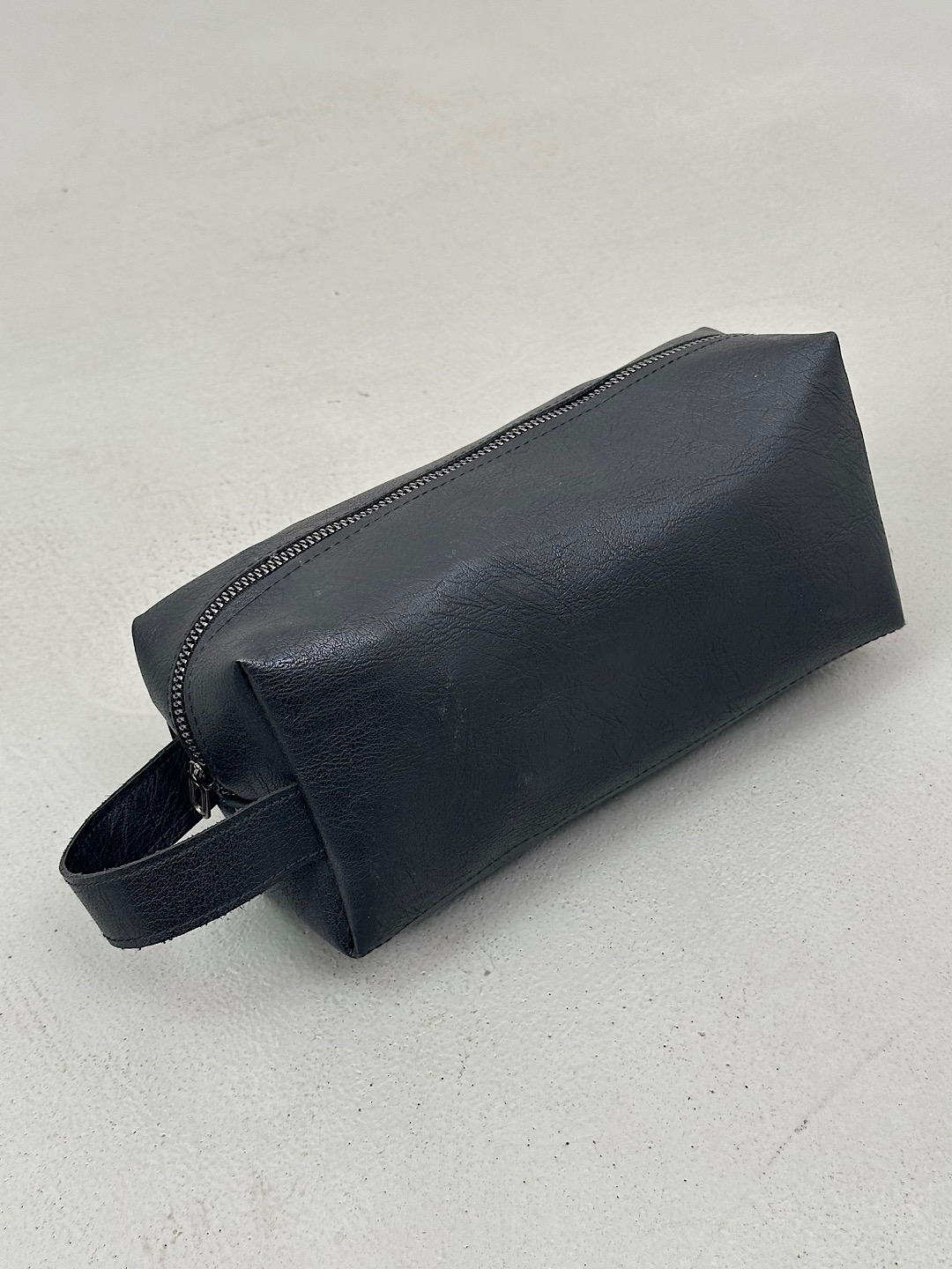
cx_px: 476
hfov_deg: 30.3
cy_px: 634
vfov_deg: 39.7
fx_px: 1760
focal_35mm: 48
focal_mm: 6.86
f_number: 1.78
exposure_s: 1/150
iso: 50
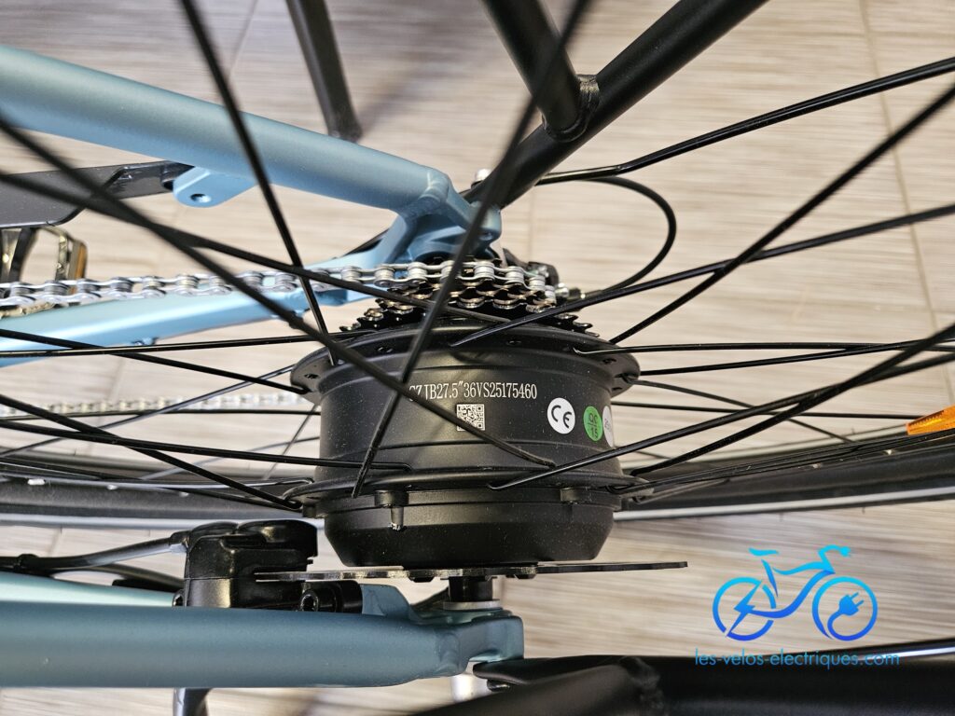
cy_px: 358
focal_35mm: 23
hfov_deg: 73.9
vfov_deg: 58.9
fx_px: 635
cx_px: 478
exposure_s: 1/100
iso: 1000
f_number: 1.8
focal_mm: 5.4
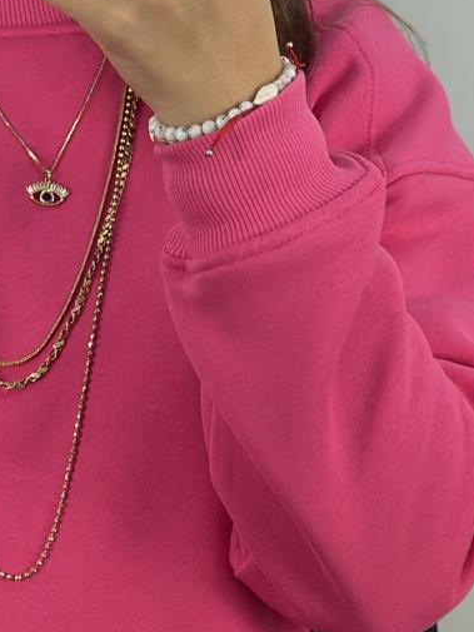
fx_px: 2774
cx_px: -58
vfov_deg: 12.7
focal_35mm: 152
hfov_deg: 9.7
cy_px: 722
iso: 80
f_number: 1.78
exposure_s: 1/141
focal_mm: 6.86
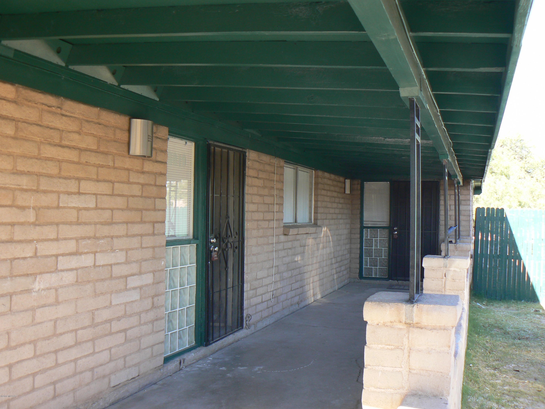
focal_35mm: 36
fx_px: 567
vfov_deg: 39.7
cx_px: 272
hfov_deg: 51.4
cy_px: 204
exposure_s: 1/125
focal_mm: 6
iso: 80
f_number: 4
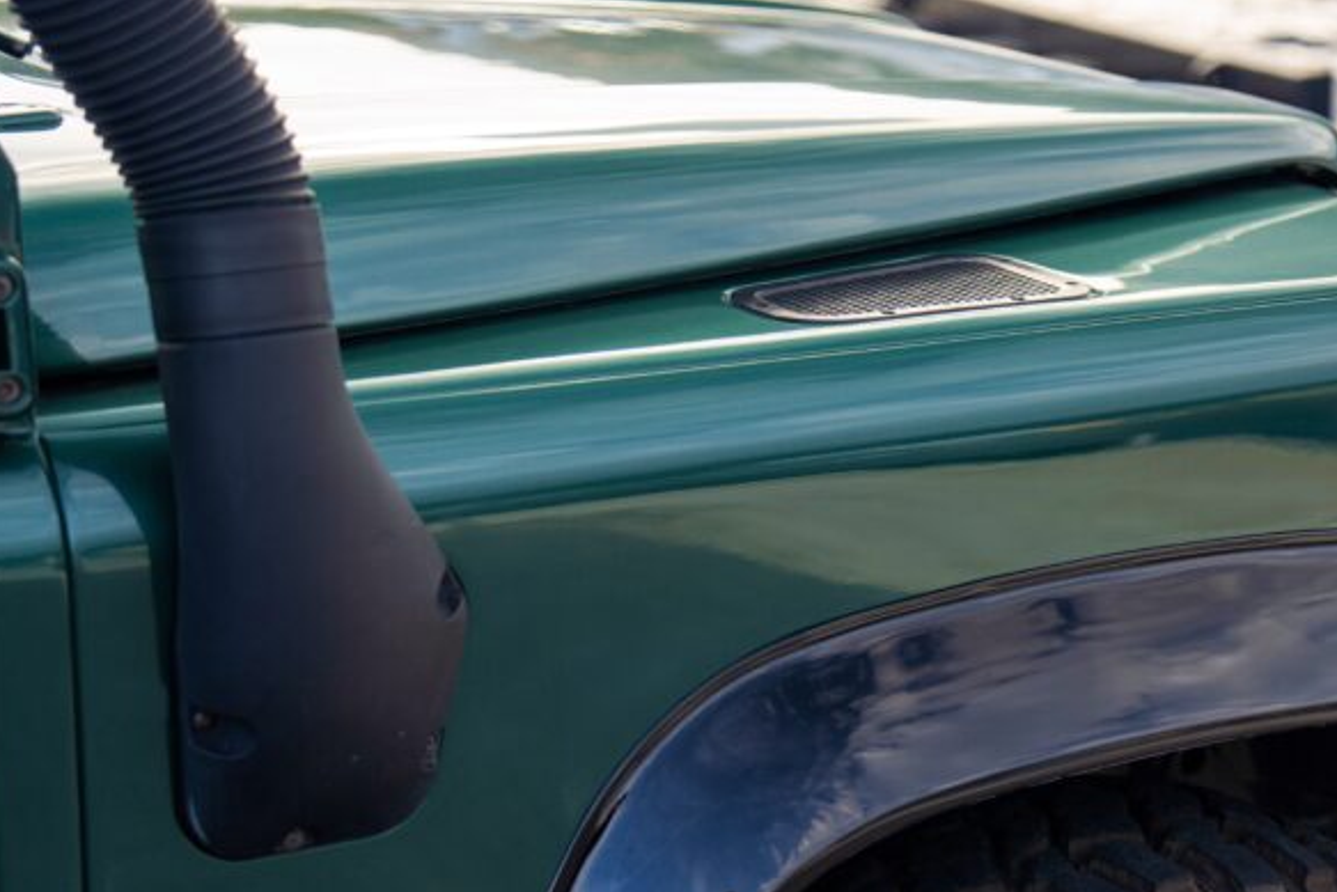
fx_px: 3195
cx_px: 1087
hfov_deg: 23.3
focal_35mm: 86
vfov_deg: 15.9
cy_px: 524
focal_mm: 49
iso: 250
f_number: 2.8
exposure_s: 1/400
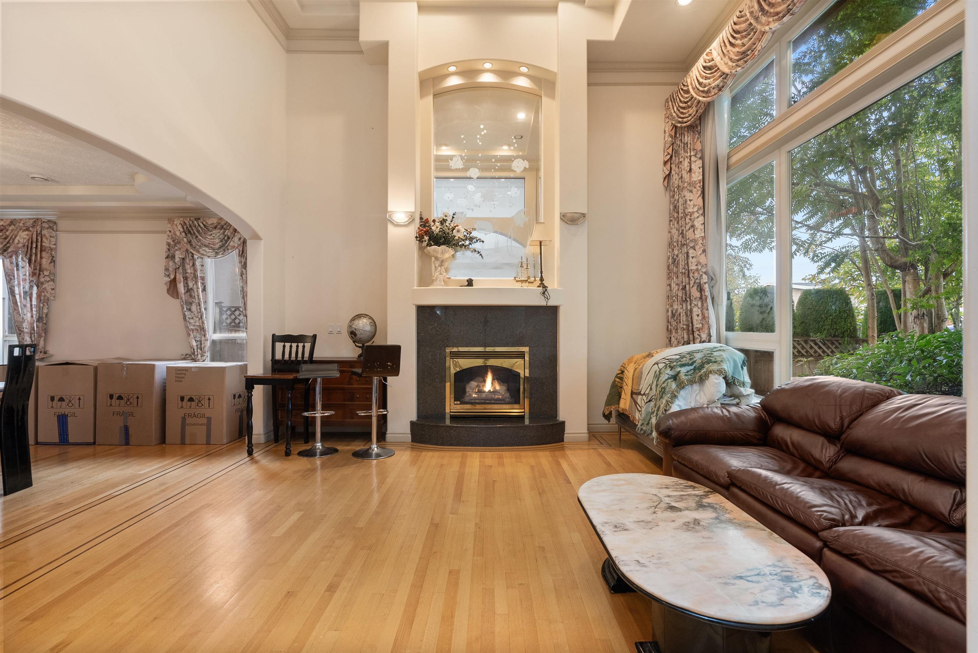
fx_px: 435
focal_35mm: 16
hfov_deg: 96.7
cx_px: 489
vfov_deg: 73.8
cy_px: 326
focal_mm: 16
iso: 400
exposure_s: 1/5
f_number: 8
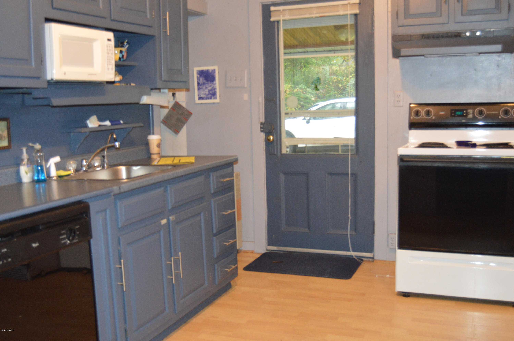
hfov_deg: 49.6
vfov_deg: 34.1
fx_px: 556
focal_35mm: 39
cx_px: 257
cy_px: 170
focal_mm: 26
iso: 1250
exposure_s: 1/60
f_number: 4
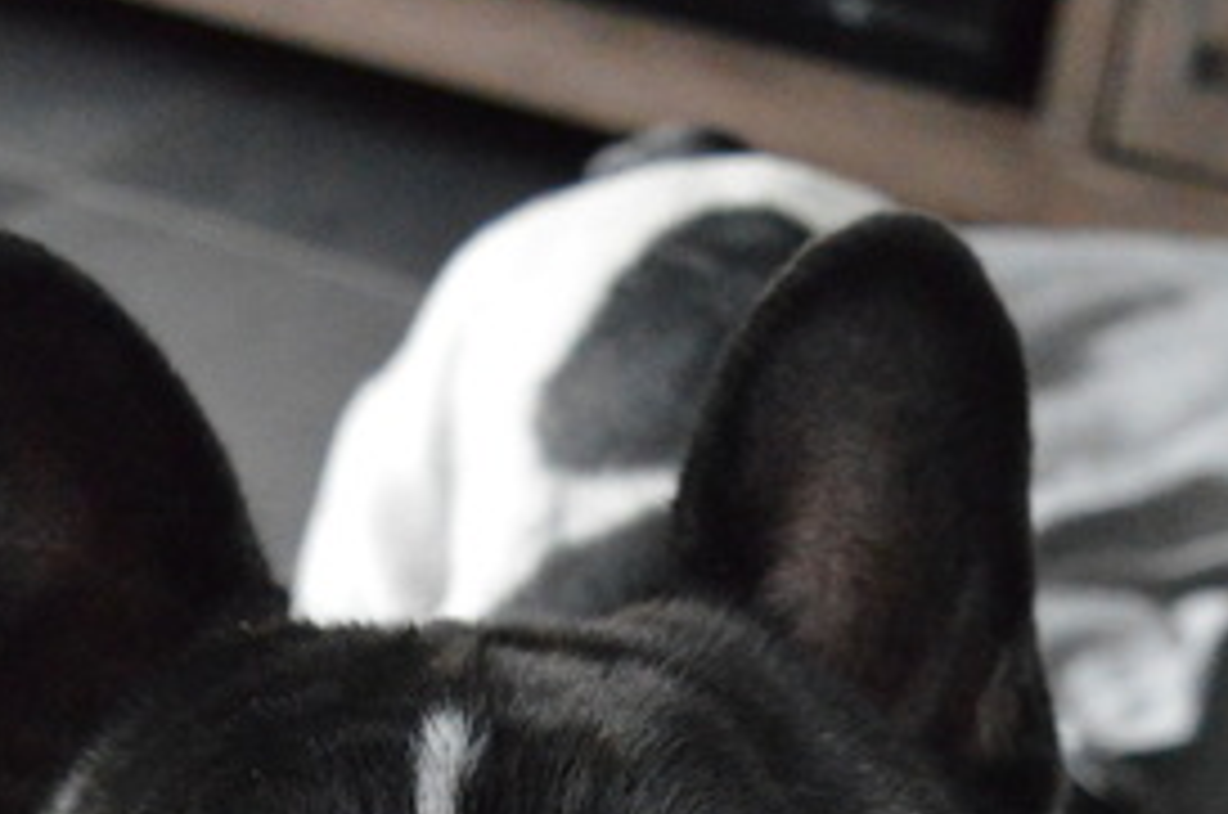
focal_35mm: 92
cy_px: 1165
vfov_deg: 13.9
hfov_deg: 22.0
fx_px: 3149
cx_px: 405
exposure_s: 1/200
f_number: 3.8
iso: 6400
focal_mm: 21
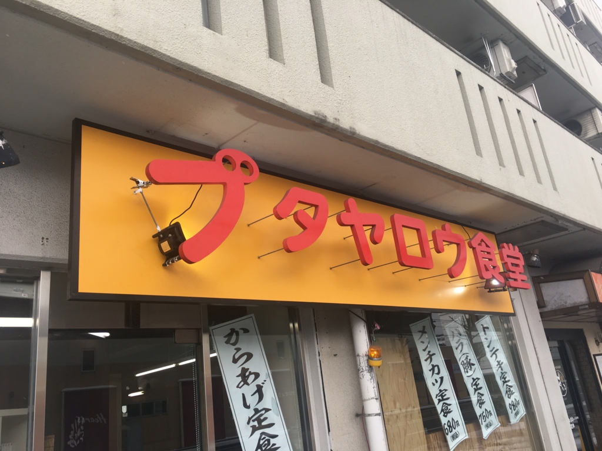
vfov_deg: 48.2
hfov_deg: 61.7
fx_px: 504
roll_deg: +7.6
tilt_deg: +20.4
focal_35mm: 29
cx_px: 301
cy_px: 226
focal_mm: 4.15
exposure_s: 1/159
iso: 25
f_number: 2.2
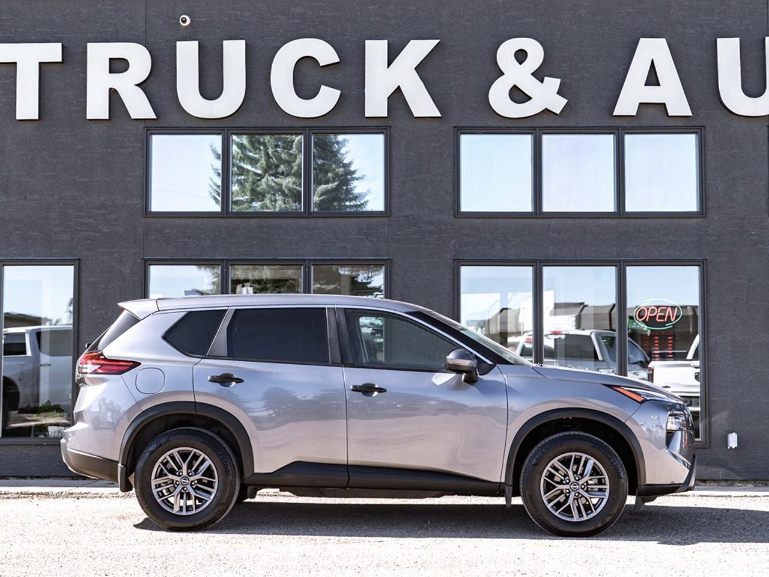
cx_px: 367
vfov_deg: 25.9
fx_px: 1252
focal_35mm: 56
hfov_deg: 34.1
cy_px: 274
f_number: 4
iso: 100
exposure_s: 1/200
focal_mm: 45
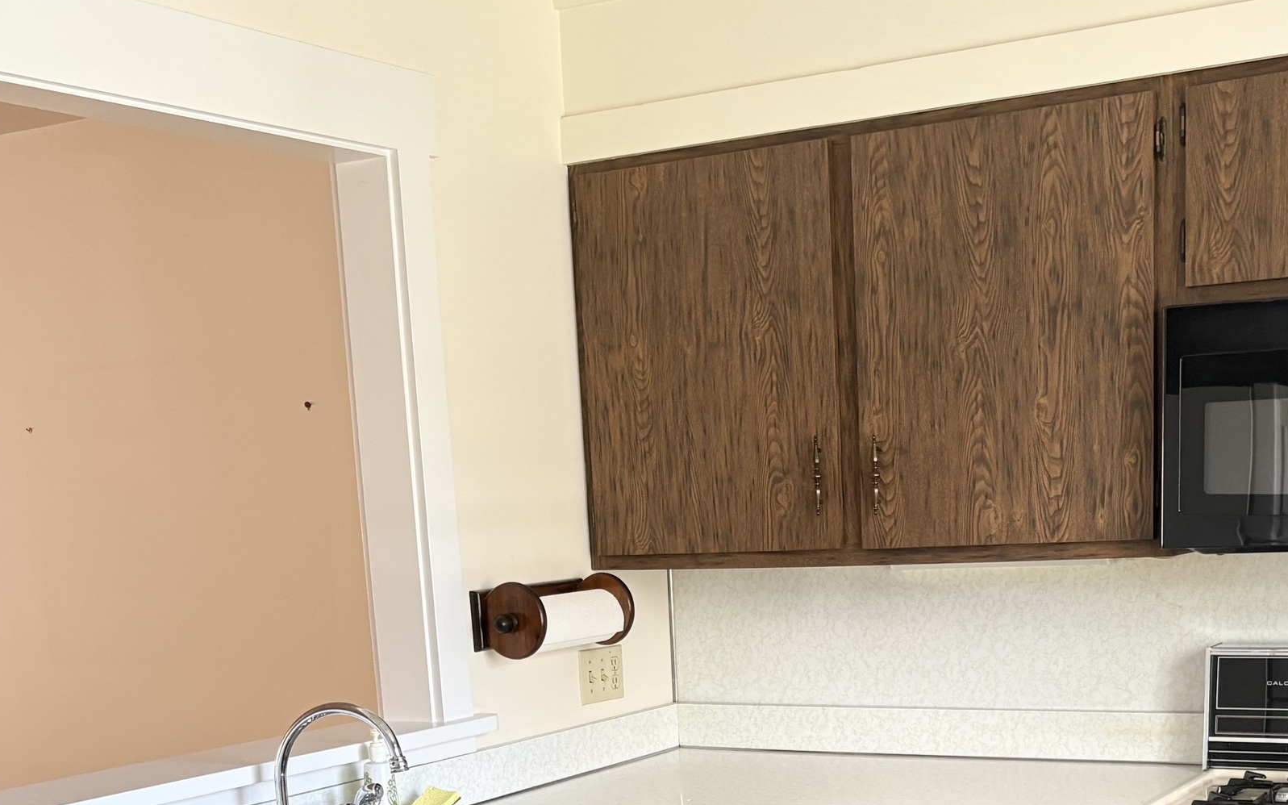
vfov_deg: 23.1
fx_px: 1860
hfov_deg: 38.1
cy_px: 858
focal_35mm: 53
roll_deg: +3.0
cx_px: 738
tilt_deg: -11.1
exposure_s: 1/60
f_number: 1.6
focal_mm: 5.96
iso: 160
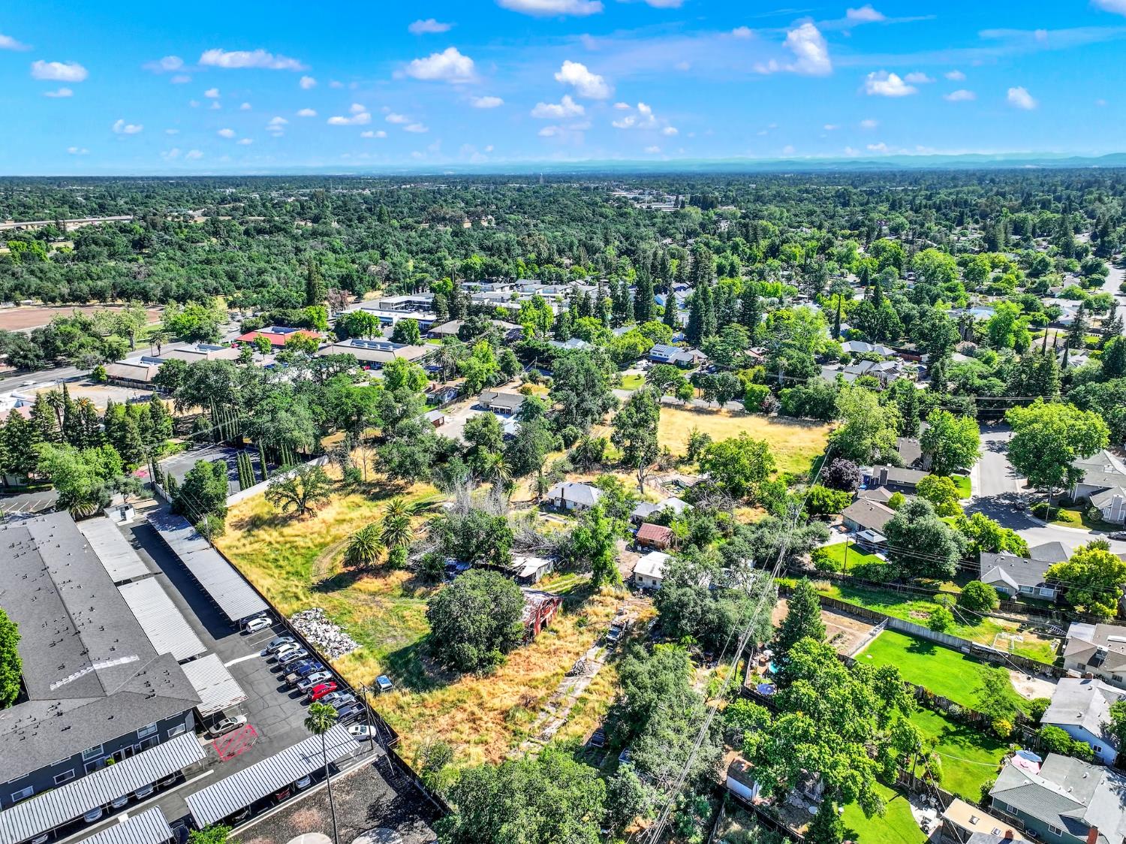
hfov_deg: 71.6
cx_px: 563
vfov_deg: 56.8
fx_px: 780
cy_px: 422
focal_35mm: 24
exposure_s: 1/2000
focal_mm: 12.3
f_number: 2.8
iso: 260
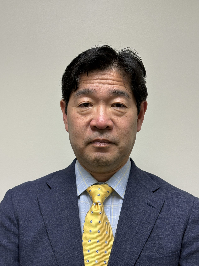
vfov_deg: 36.8
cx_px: 100
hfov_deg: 28.0
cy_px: 133
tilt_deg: -0.2
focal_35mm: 52
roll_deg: -2.2
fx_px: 399
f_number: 1.6
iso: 50
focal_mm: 5.96
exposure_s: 1/50
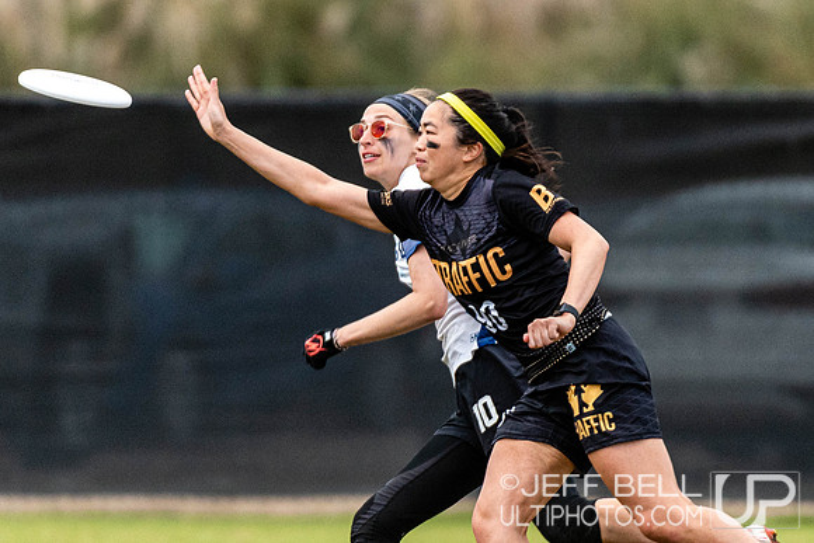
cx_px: 458
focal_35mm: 1097
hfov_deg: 1.9
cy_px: 262
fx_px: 24811
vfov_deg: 1.3
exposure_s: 1/1000
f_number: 4
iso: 1000
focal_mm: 400
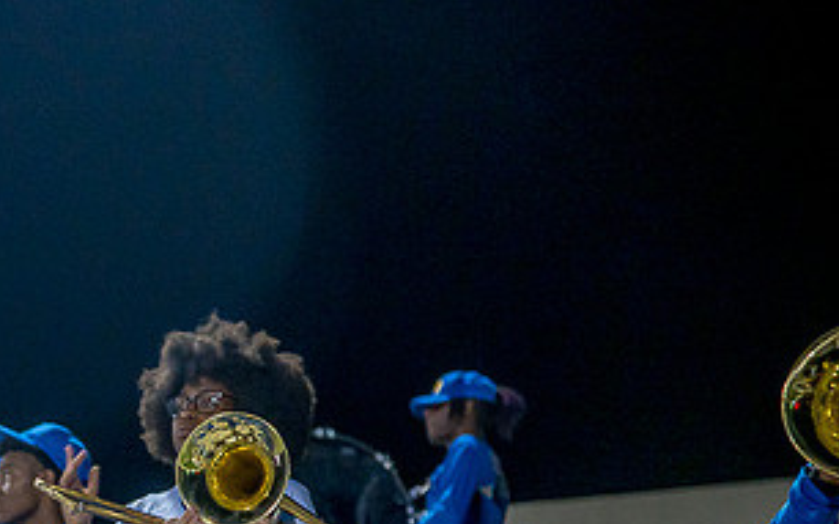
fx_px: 5303
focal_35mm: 232
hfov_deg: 9.0
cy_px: 524
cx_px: 85
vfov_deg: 5.6
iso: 2000
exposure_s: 1/200
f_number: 4
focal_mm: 120
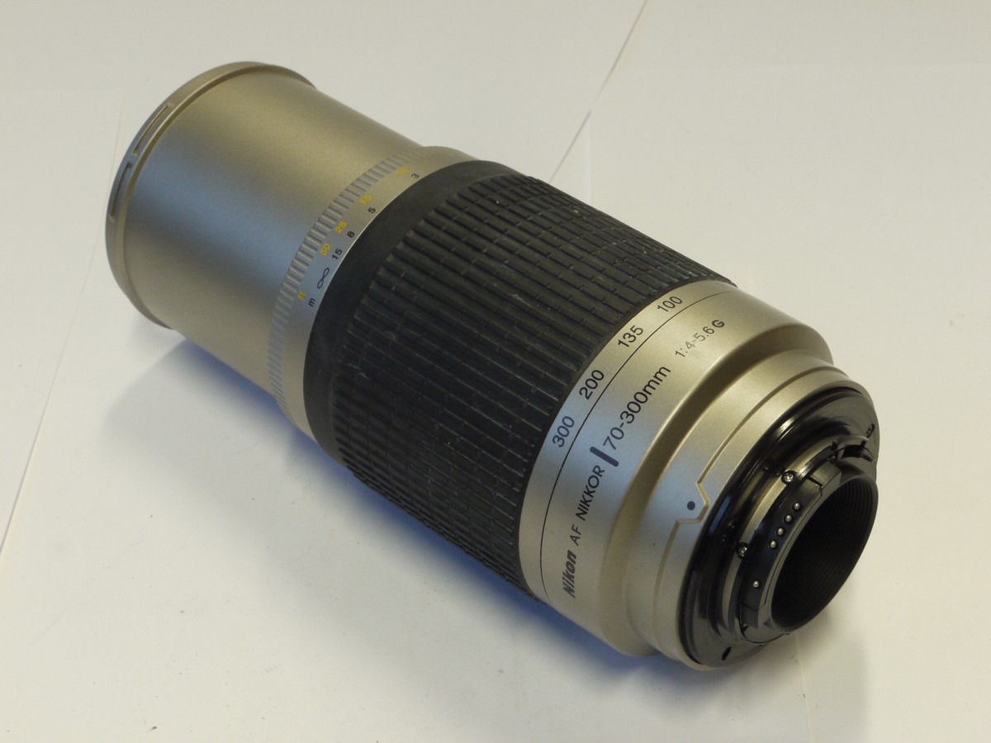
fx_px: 2004
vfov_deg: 21.0
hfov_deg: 27.8
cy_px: 372
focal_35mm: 70
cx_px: 496
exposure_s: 1/13
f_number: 14
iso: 800
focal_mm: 35
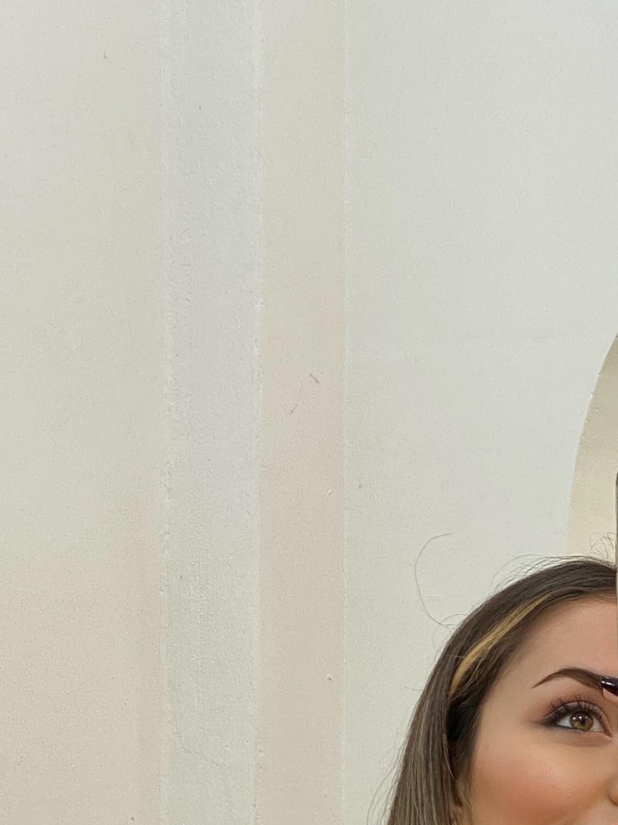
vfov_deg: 13.6
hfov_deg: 10.5
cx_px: 647
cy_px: 1025
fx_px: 3334
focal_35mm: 140
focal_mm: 6
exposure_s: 1/100
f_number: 2
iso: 64
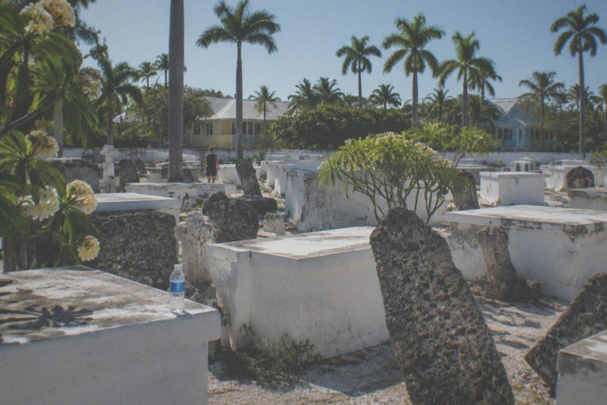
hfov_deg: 54.4
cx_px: 304
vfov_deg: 37.8
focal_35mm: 35
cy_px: 202
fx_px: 590
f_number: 4
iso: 500
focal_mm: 35
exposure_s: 1/2000
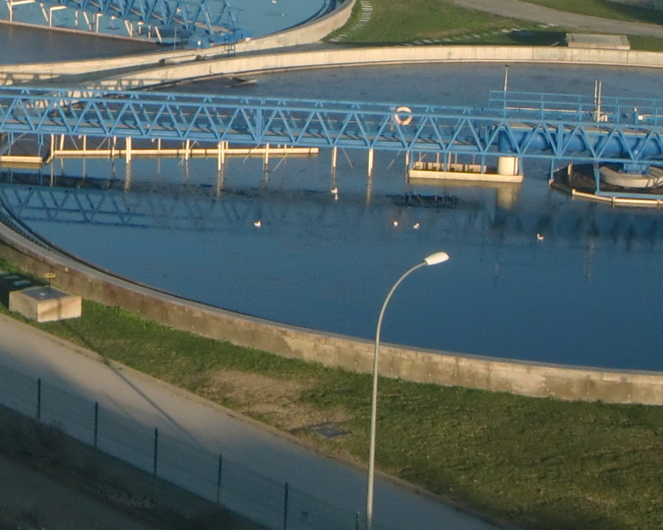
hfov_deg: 15.0
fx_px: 2472
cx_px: -11
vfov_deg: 11.9
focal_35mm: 126
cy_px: -132
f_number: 3.9
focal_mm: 6.66
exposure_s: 1/320
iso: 64
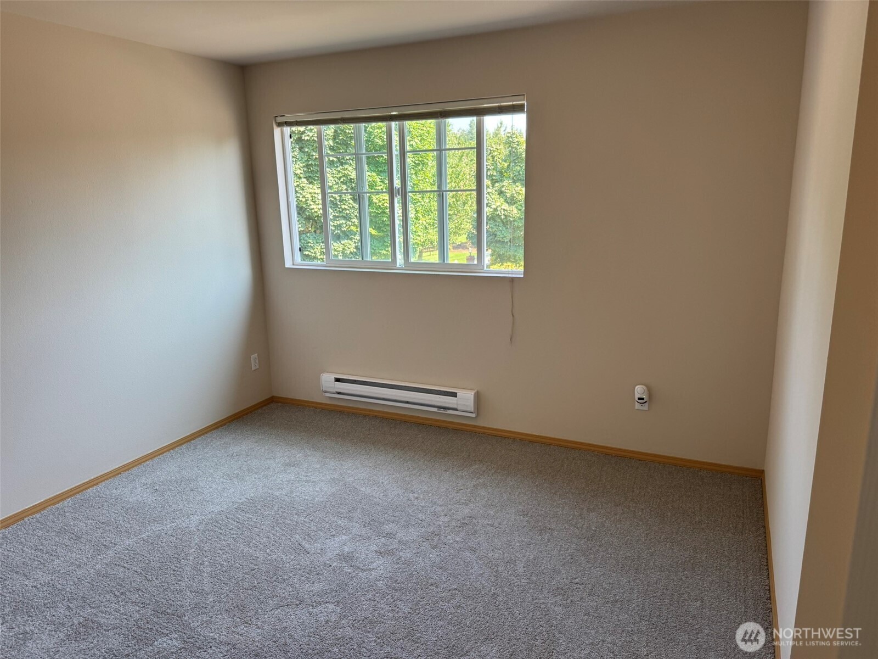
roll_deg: +1.3
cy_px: 330
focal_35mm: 24
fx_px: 609
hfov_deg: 71.6
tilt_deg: -12.7
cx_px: 439
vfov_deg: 56.8
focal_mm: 6.76
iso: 100
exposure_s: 1/120
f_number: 1.78
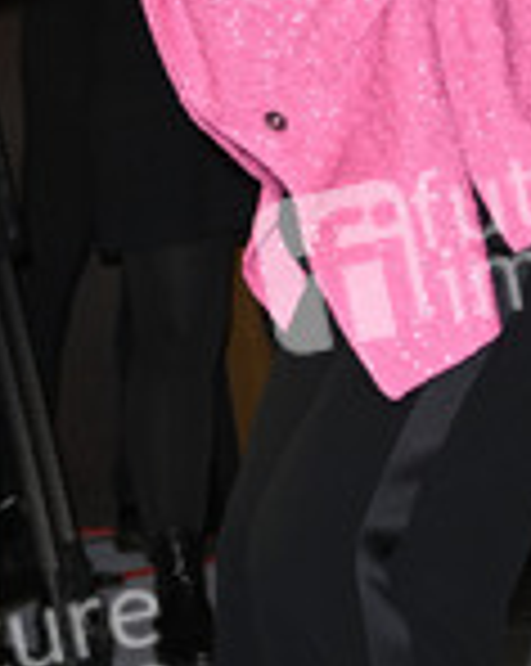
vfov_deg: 8.4
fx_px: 4488
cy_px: 22
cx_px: 76
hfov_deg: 6.8
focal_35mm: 228
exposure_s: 1/200
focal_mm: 90
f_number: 5.6
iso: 1000
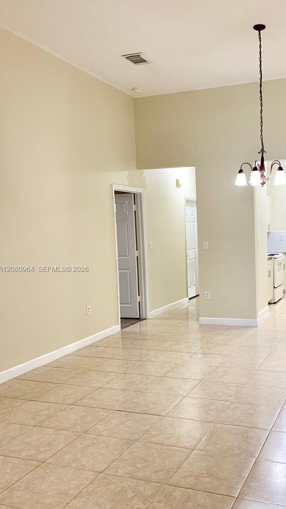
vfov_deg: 59.5
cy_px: 269
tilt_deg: -3.3
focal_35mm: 33
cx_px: 219
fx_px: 445
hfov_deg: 34.8
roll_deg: +2.1
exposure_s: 1/60
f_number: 1.8
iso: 80
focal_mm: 4.25
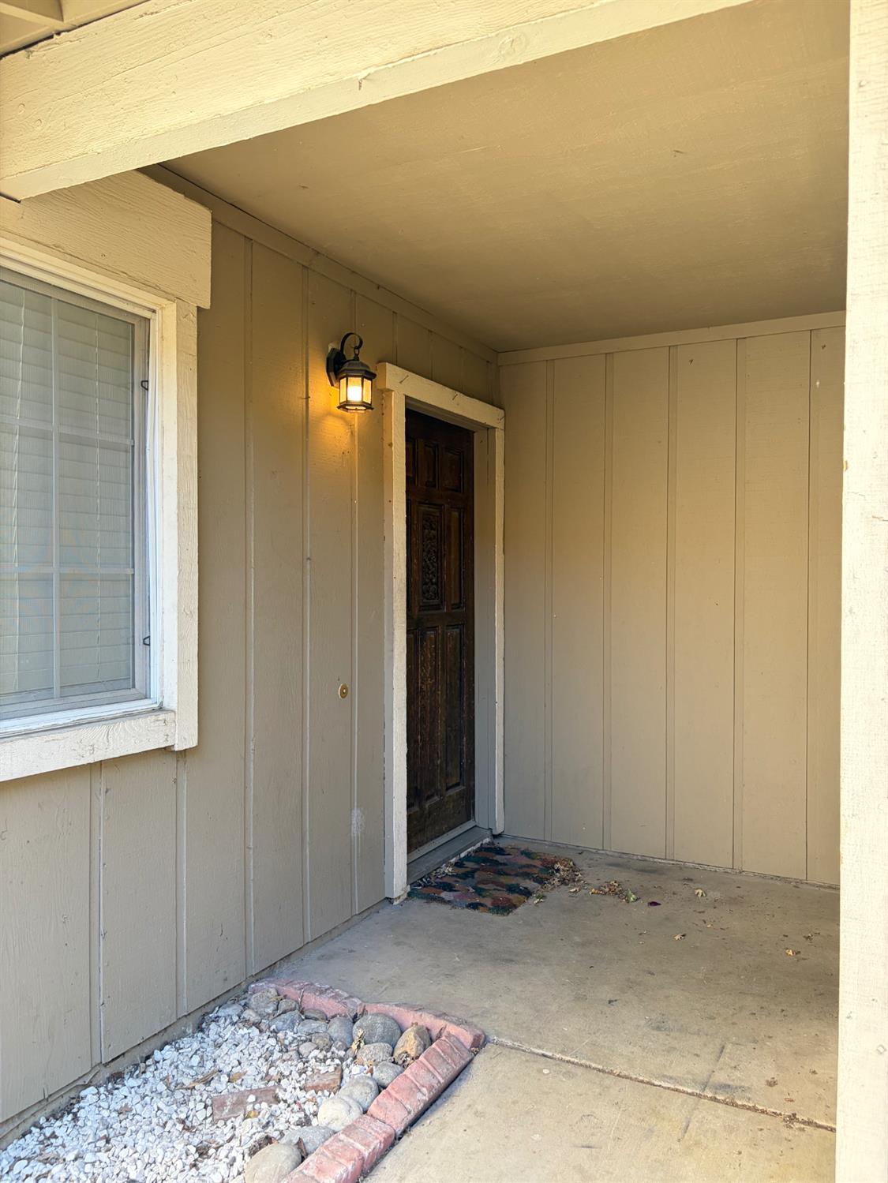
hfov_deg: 53.1
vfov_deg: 67.3
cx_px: 444
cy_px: 592
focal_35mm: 26
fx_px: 889
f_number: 1.6
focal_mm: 5.96
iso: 125
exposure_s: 1/170
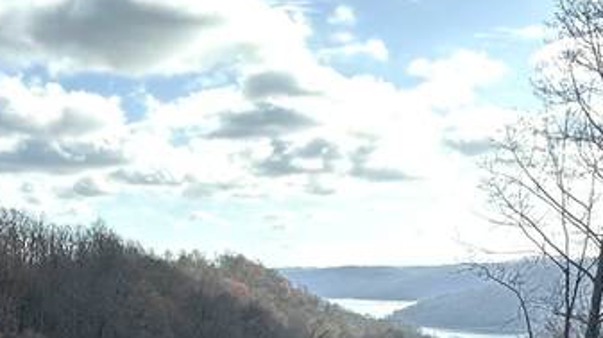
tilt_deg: -13.8
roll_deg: +1.3
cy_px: 497
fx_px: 927
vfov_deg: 18.5
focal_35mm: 58
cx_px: -55
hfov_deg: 32.0
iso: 40
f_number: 2.2
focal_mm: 2.22
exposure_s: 1/1014
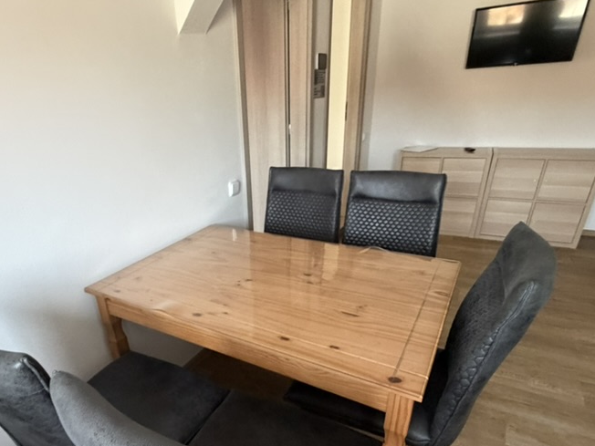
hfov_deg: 75.8
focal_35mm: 22
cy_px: 285
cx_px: 247
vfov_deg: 60.1
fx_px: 378
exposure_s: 1/60
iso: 500
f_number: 2.2
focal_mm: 2.22
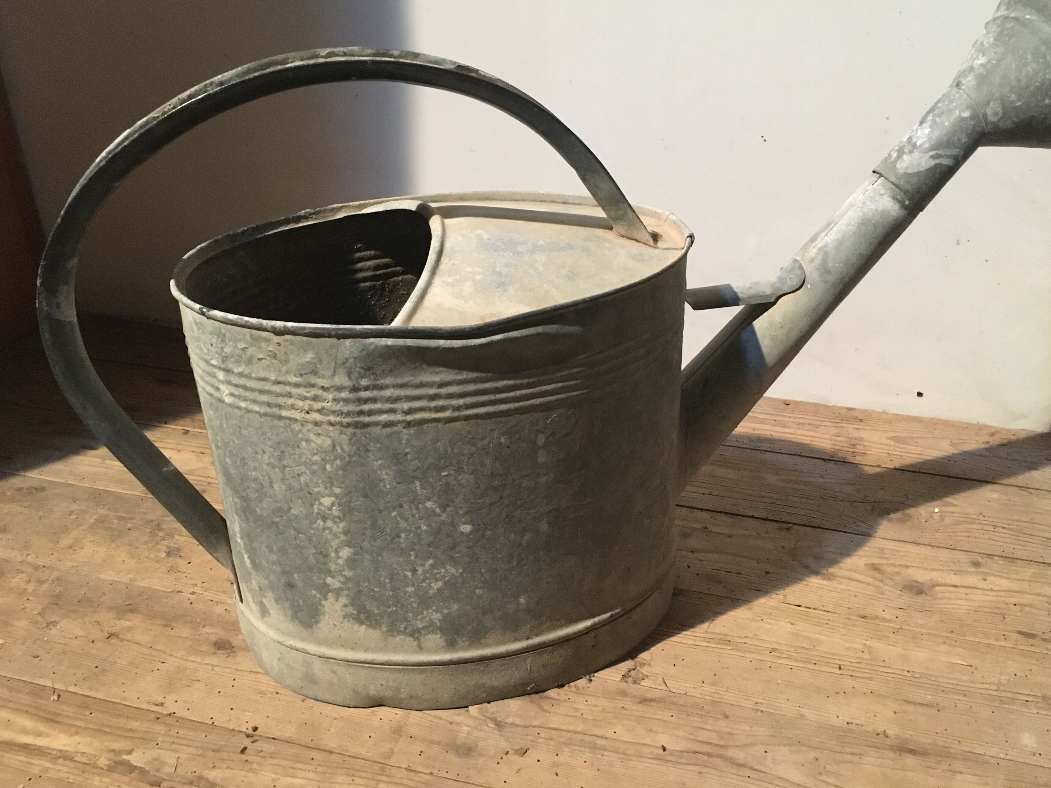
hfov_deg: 55.3
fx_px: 1002
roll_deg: +1.1
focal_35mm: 33
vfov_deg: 42.9
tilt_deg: -27.2
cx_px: 568
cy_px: 349
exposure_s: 1/17
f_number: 2.2
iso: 250
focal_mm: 4.15
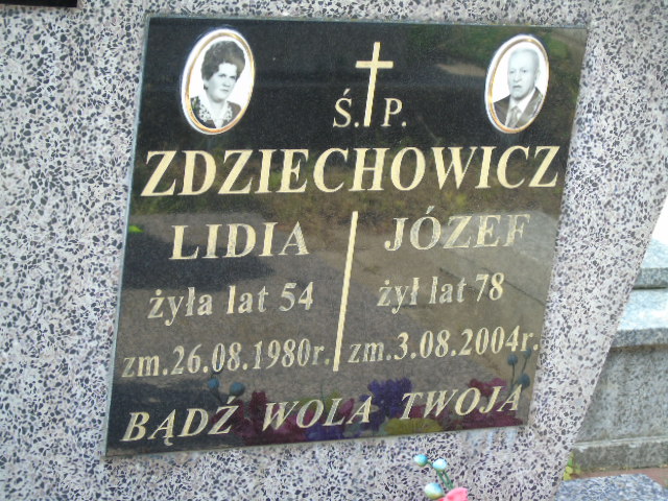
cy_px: 250
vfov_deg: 13.7
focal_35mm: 108
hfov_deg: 18.2
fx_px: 2084
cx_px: 334
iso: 80
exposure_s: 1/50
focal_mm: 19
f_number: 4.4
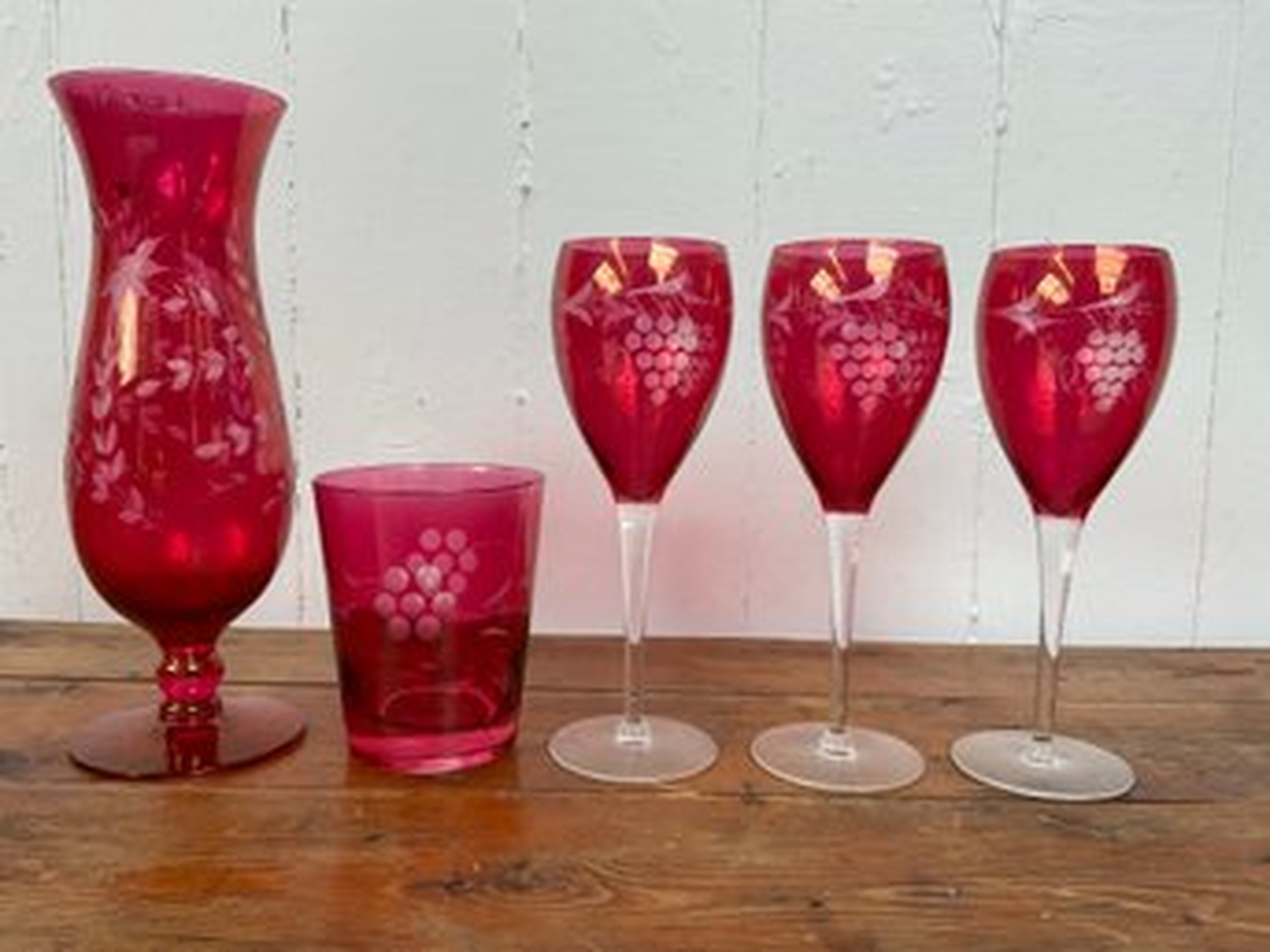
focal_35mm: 29
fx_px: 1064
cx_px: 635
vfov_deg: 48.2
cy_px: 476
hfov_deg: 61.7
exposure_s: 1/122
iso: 25
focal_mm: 3
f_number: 1.8
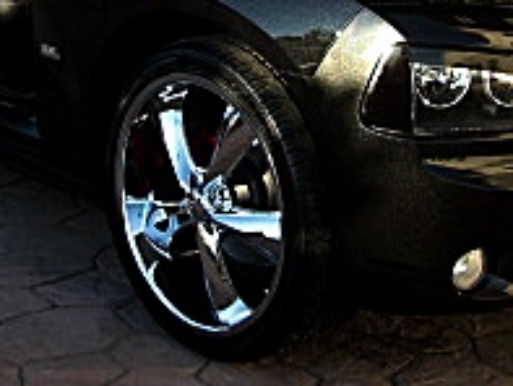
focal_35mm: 117
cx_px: 174
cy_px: -65
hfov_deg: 16.8
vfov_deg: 12.4
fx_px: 1735
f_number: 2.8
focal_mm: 6.3
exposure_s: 1/160
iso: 50
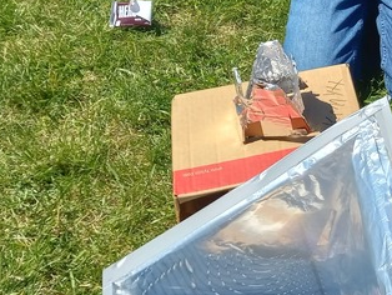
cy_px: -18
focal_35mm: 88
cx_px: 444
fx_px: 997
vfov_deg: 16.4
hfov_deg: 21.0
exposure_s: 1/1391
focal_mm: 3.94
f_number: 1.8
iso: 40
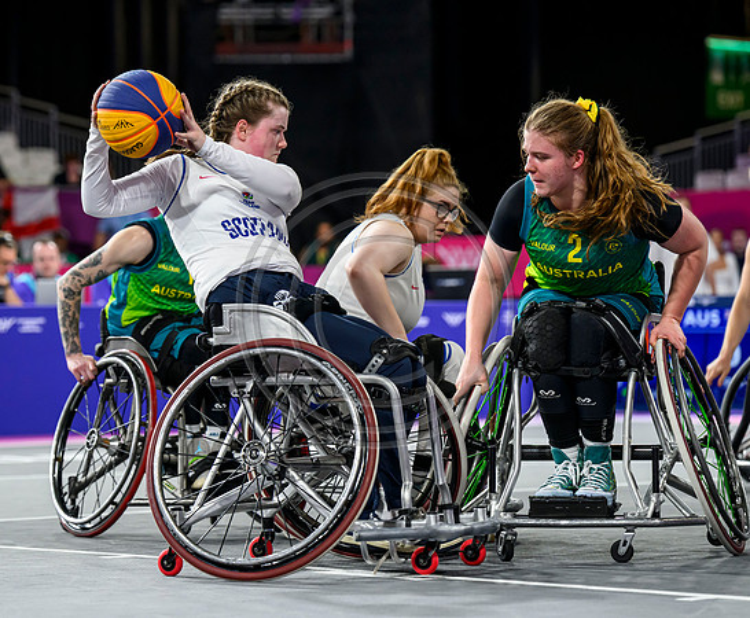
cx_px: 251
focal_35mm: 136
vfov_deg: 11.6
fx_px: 3050
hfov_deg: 14.0
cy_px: 285
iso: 2500
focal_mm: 110
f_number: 3.2
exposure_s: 1/1600
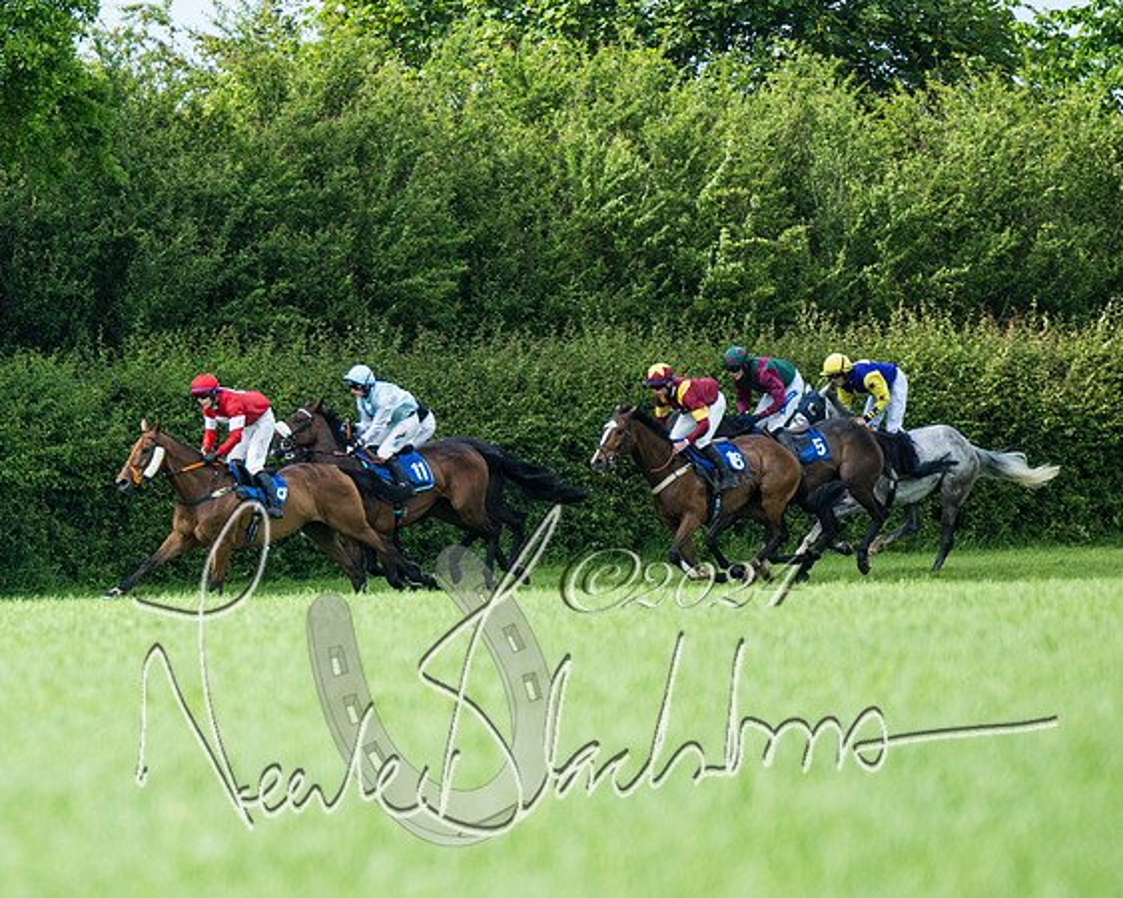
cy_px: 484
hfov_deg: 3.0
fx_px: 21285
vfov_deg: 2.4
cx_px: 217
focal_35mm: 641
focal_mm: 280
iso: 200
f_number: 4
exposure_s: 1/1000
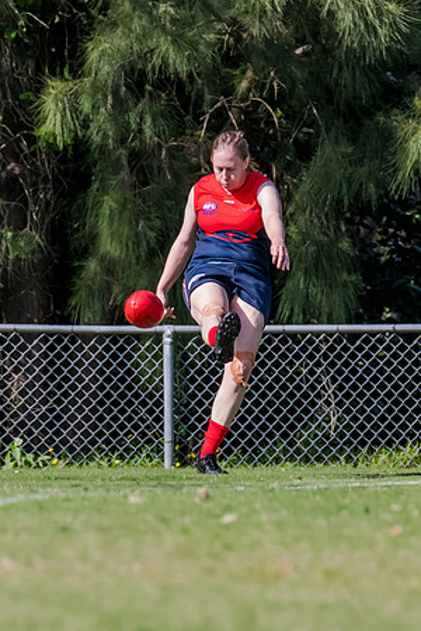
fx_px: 20218
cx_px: 265
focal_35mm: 1153
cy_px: 291
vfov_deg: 1.8
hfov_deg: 1.2
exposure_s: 1/1600
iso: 800
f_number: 6.3
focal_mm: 420
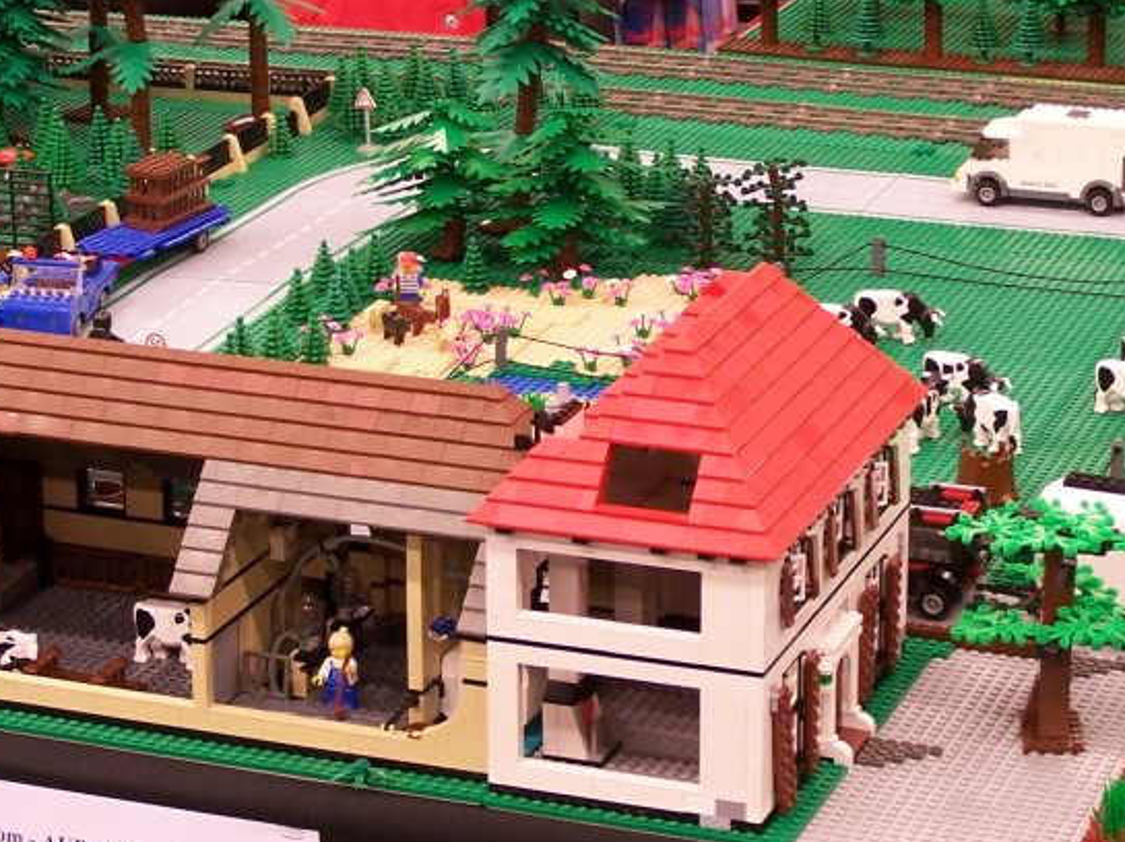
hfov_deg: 15.6
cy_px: 378
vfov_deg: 11.7
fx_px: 4092
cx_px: 665
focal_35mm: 126
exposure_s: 1/2
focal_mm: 11.1
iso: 80
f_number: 3.2
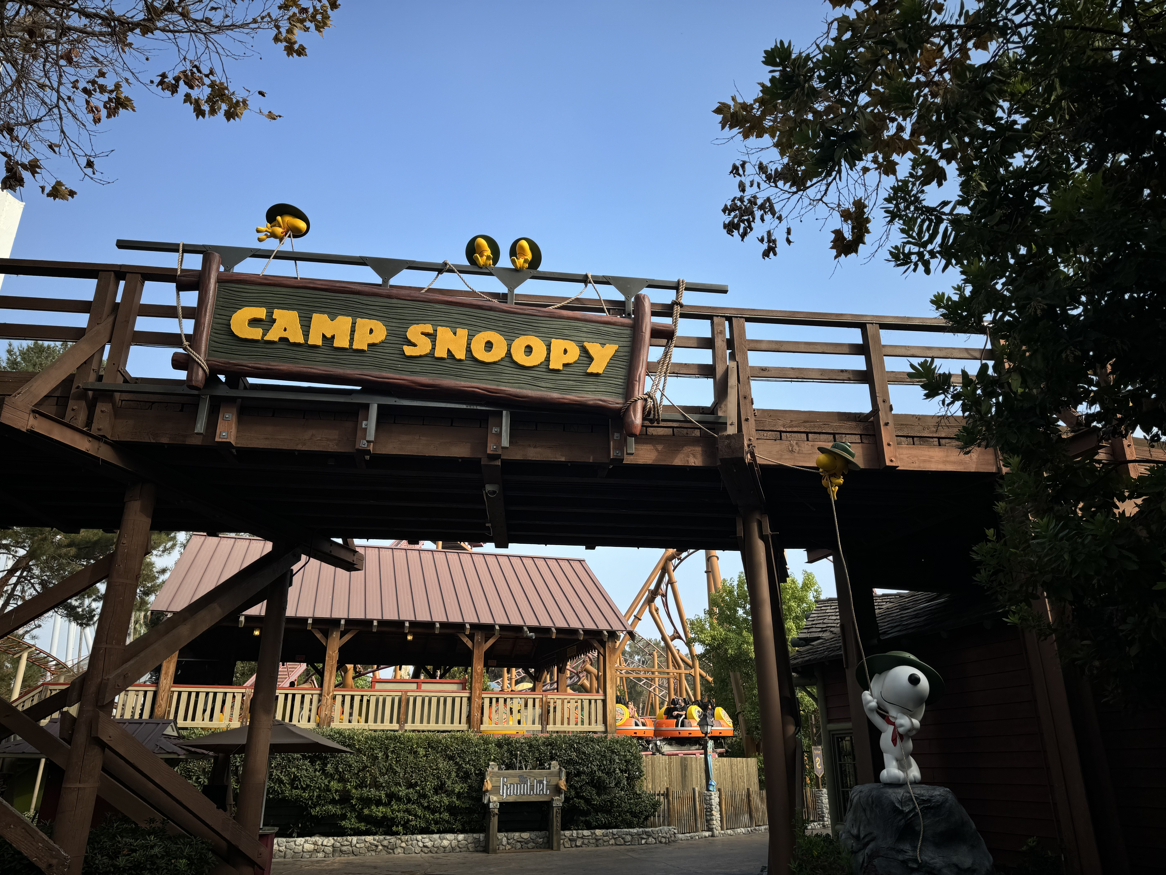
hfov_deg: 71.6
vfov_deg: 56.8
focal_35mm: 24
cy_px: 438
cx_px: 583
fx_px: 808
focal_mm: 6.76
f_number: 1.78
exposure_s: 1/1818
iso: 80
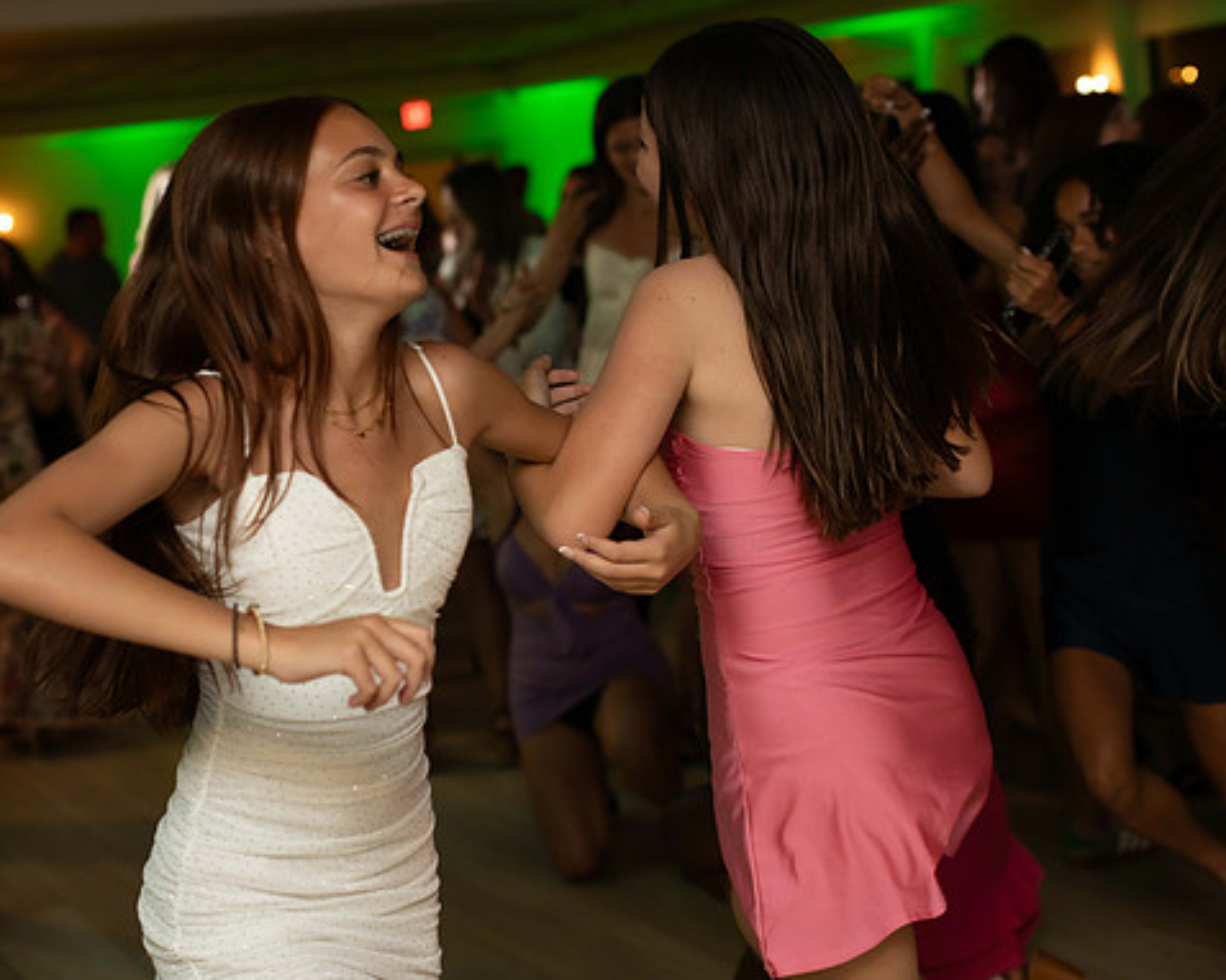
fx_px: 2067
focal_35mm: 57
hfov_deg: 33.0
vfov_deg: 26.7
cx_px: 536
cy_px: 494
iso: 1600
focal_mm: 50
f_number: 2.8
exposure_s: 1/125
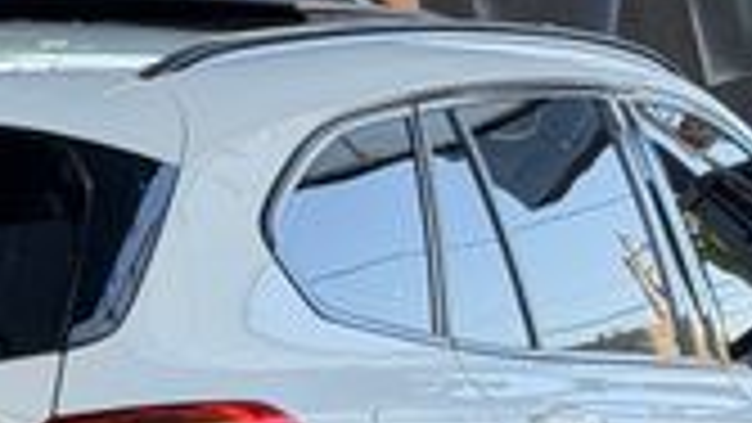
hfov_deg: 14.5
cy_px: 662
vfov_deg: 8.1
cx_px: 117
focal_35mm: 147
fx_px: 2932
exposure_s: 1/209
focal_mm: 6.76
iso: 125
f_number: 1.78
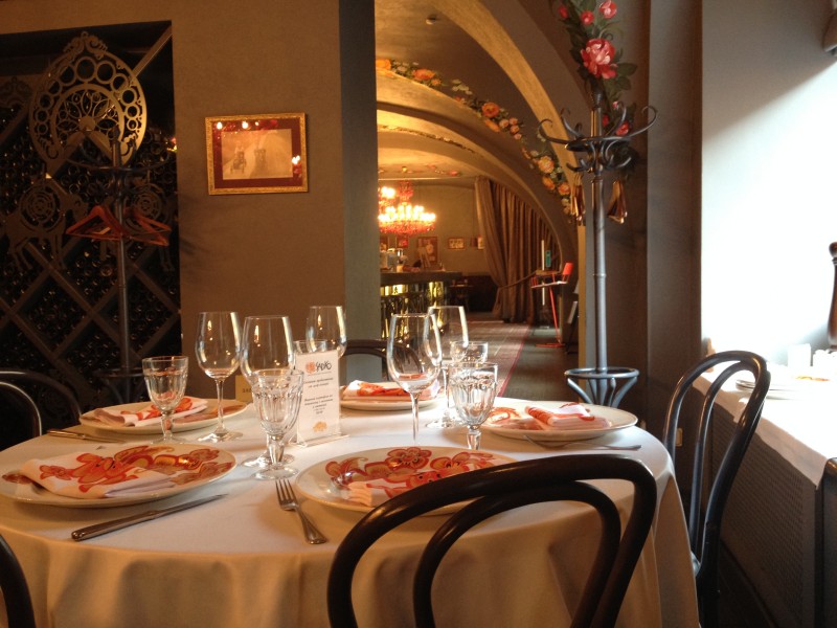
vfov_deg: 40.7
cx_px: 418
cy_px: 314
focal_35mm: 35
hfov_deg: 52.6
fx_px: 846
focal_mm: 4.28
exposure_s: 1/20
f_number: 2.4
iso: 125
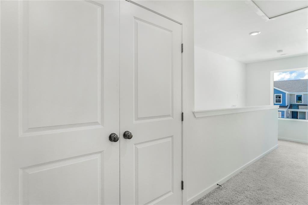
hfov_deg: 90.0
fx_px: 154
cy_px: 102
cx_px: 154
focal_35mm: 18
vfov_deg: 67.3
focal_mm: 12
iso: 100
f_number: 3.5
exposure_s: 1/60
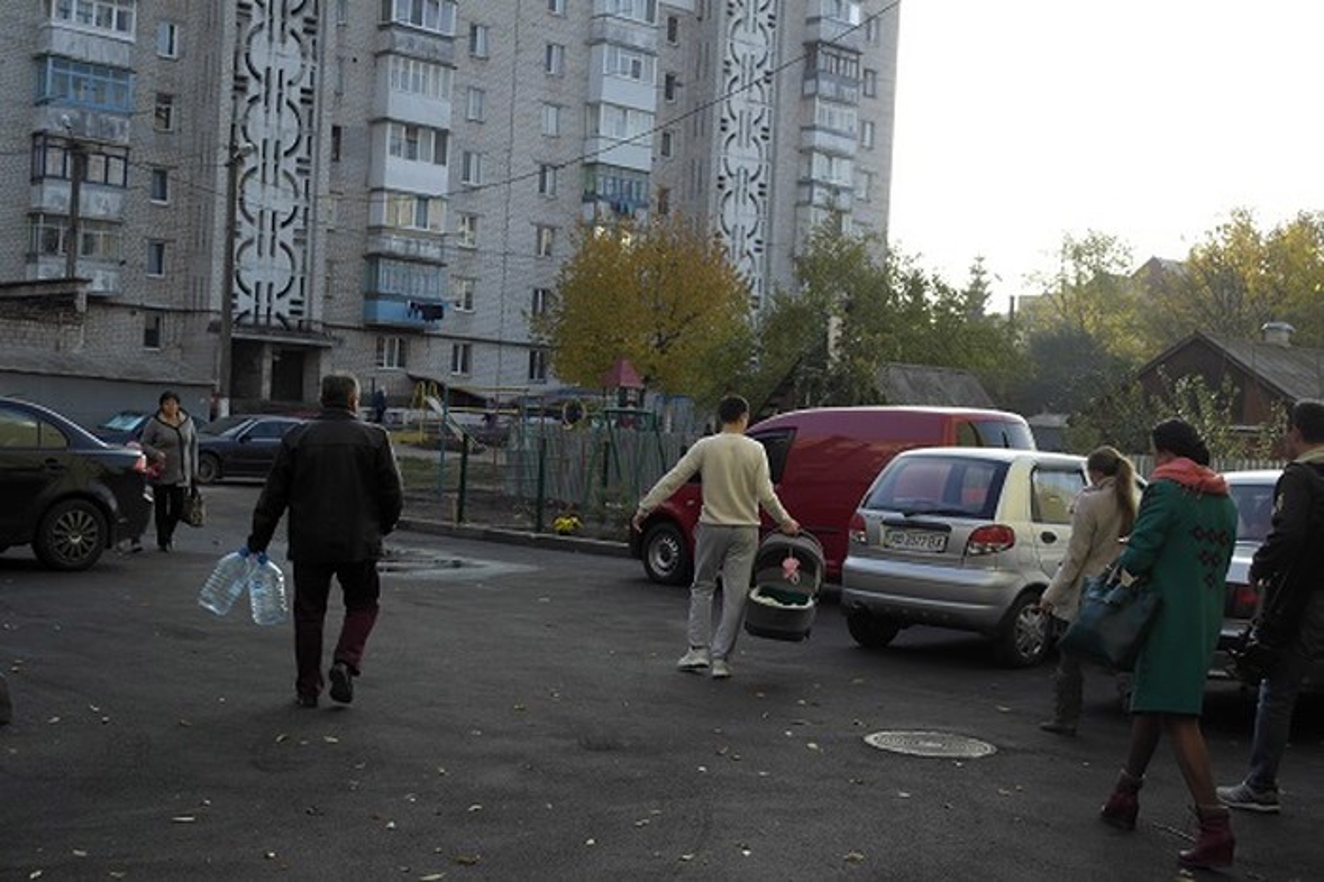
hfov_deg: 40.4
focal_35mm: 49
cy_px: 441
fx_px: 1801
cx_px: 662
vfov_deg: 27.5
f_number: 5.6
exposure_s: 1/180
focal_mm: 32
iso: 100
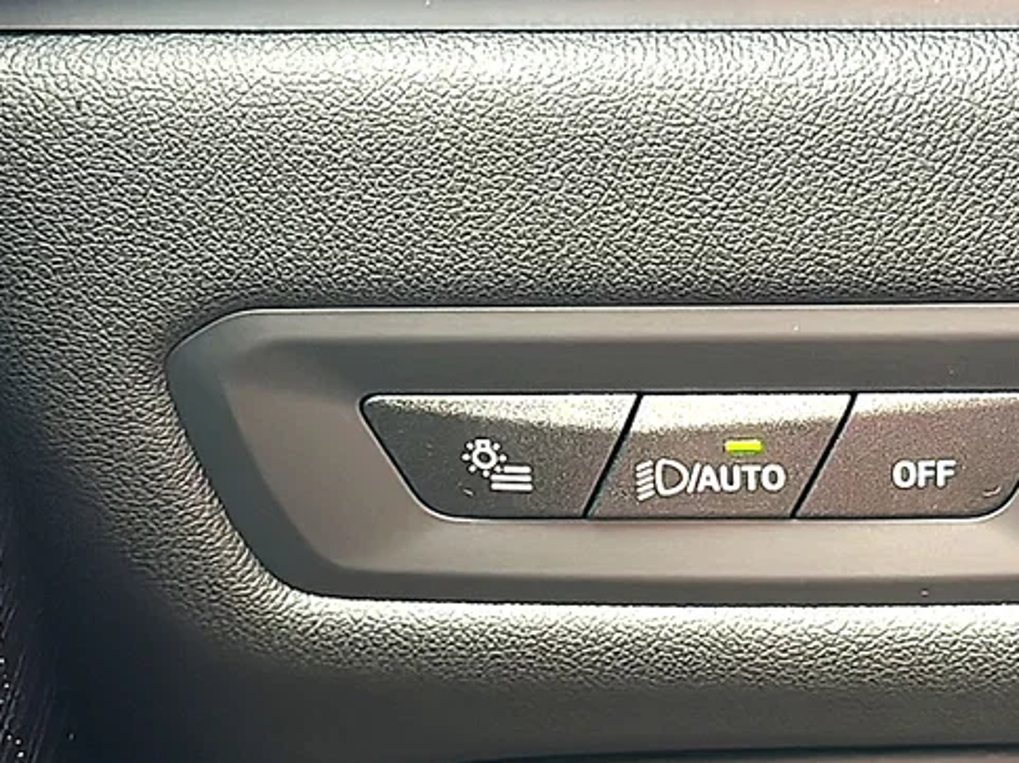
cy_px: 419
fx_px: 1912
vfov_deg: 22.6
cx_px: 687
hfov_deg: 29.6
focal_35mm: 65
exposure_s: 1/80
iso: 160
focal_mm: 6.86
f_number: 1.78
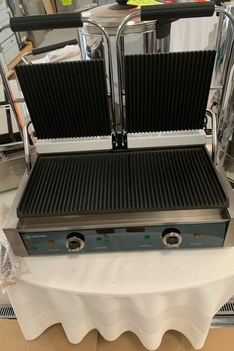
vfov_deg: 65.5
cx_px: 115
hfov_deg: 46.4
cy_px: 180
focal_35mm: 28
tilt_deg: -40.6
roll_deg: +5.5
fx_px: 273
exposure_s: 1/41
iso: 400
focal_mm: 4.25
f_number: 1.8
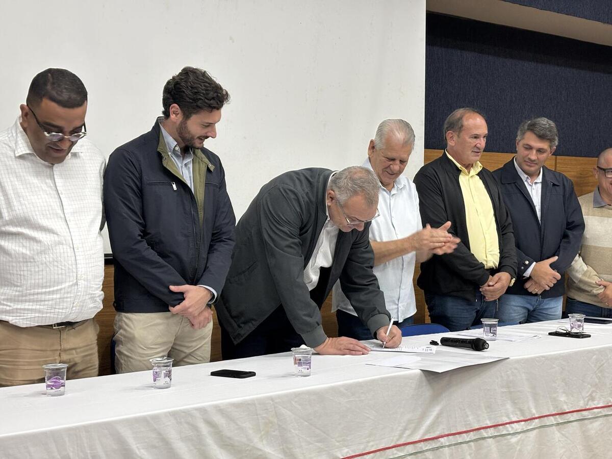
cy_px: 230
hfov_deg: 36.8
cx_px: 306
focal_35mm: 52
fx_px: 919
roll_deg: -0.5
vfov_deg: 28.0
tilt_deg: -1.8
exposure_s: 1/40
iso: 125
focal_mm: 5.96
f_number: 1.6
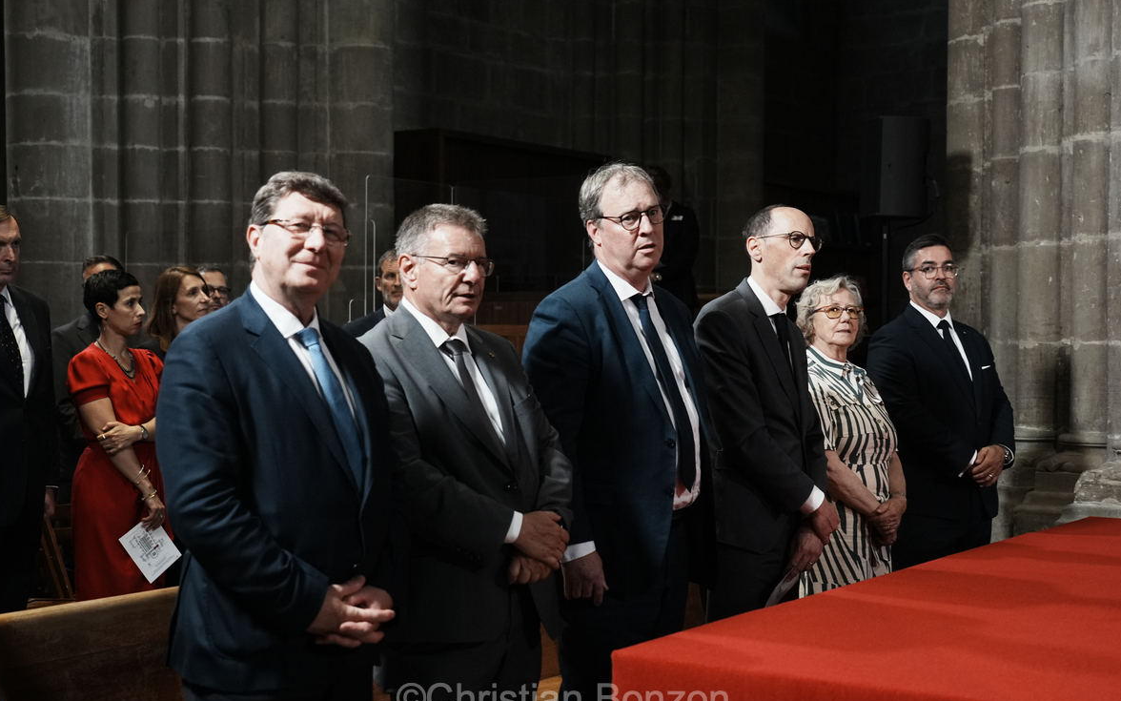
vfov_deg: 24.9
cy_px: 379
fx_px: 1589
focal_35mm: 52
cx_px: 563
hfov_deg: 38.9
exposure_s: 1/250
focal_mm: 50
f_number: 4
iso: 2500
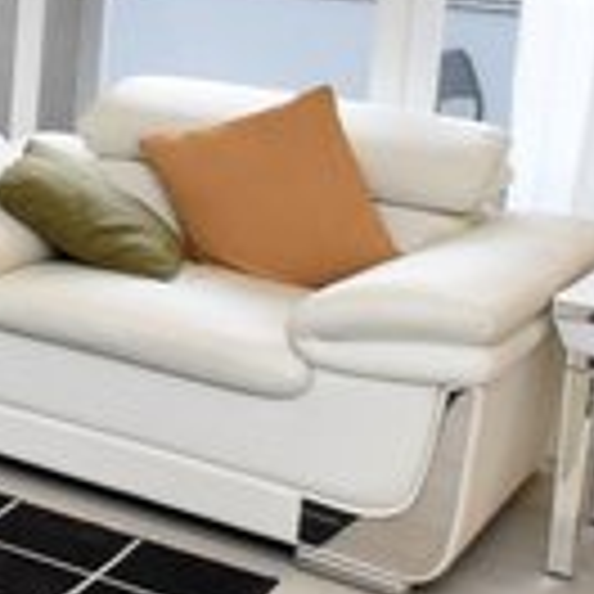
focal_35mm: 83
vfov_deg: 20.1
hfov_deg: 15.6
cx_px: -662
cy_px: -36
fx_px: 1611
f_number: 8
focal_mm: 10
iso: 800
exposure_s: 1/50
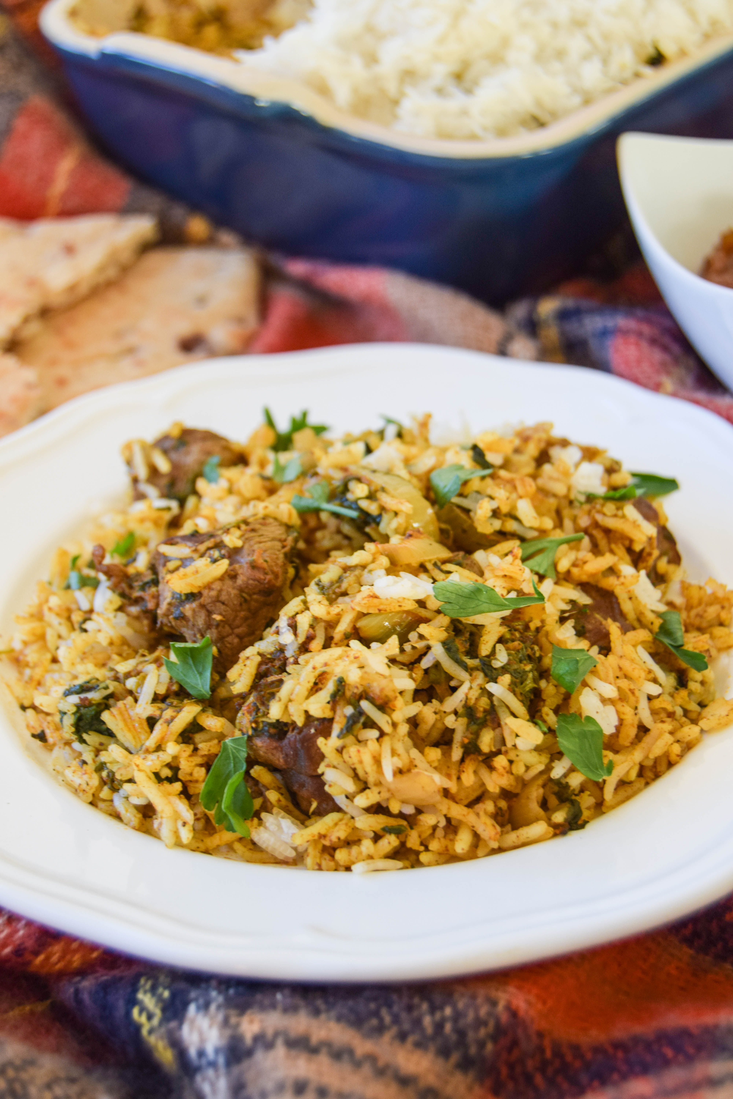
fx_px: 1741
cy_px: 550
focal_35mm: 57
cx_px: 366
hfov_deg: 23.8
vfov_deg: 35.1
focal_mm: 38
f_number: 4.8
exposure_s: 1/80
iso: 400
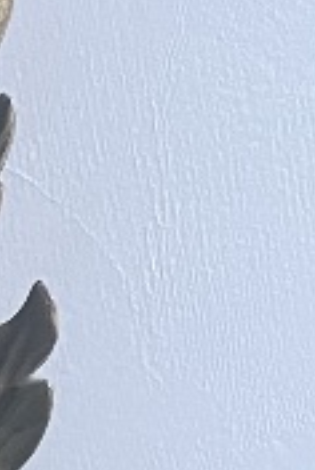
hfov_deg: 6.8
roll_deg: +3.0
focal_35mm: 184
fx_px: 2405
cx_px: -638
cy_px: 897
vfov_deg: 10.4
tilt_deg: -12.0
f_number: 1.6
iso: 250
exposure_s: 1/60
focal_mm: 5.1
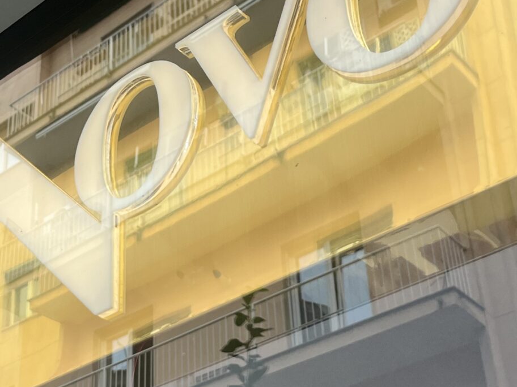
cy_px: 289
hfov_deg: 26.3
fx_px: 1090
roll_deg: +0.3
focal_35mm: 73
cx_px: 127
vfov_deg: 20.0
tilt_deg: +30.9
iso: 50
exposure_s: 1/412
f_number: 1.6
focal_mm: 5.1
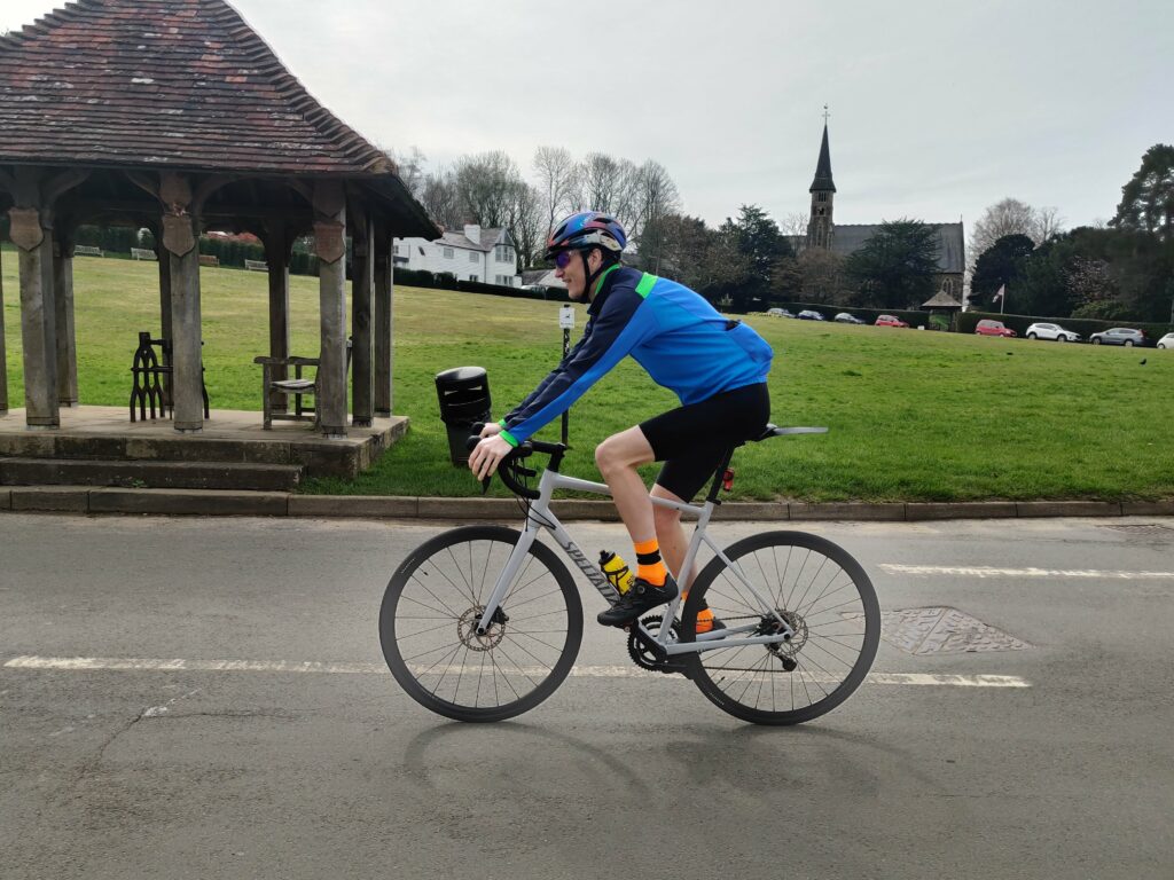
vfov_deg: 51.4
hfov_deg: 65.3
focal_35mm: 27
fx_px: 916
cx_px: 587
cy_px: 440
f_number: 1.65
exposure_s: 1/1348
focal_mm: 4.75
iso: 125
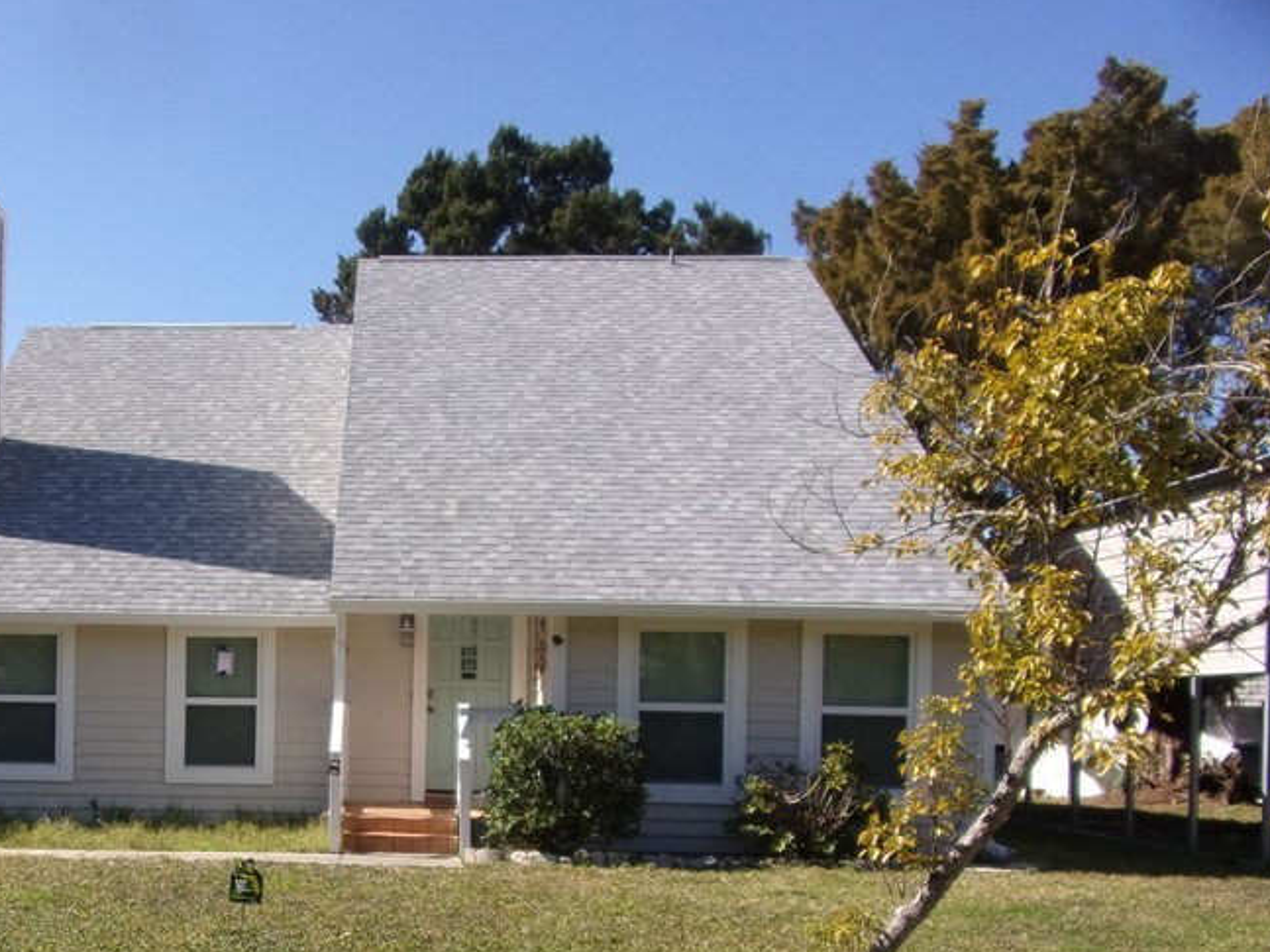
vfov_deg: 36.8
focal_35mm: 38
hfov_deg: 46.8
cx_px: 289
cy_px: 711
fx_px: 1394
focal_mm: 4.3
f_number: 3.3
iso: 80
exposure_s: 1/900
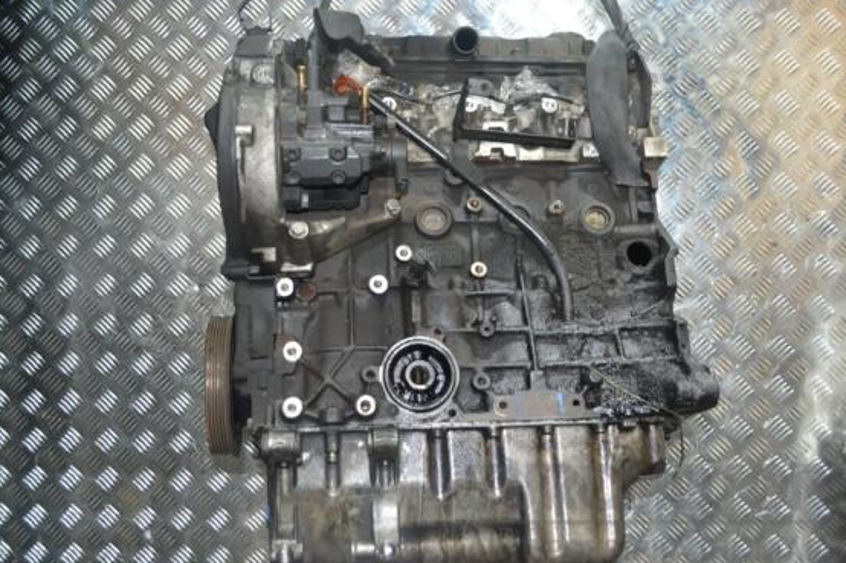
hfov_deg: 49.6
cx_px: 437
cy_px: 284
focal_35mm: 39
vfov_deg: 34.2
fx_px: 916
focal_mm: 24
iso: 1800
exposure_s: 1/60
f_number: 4
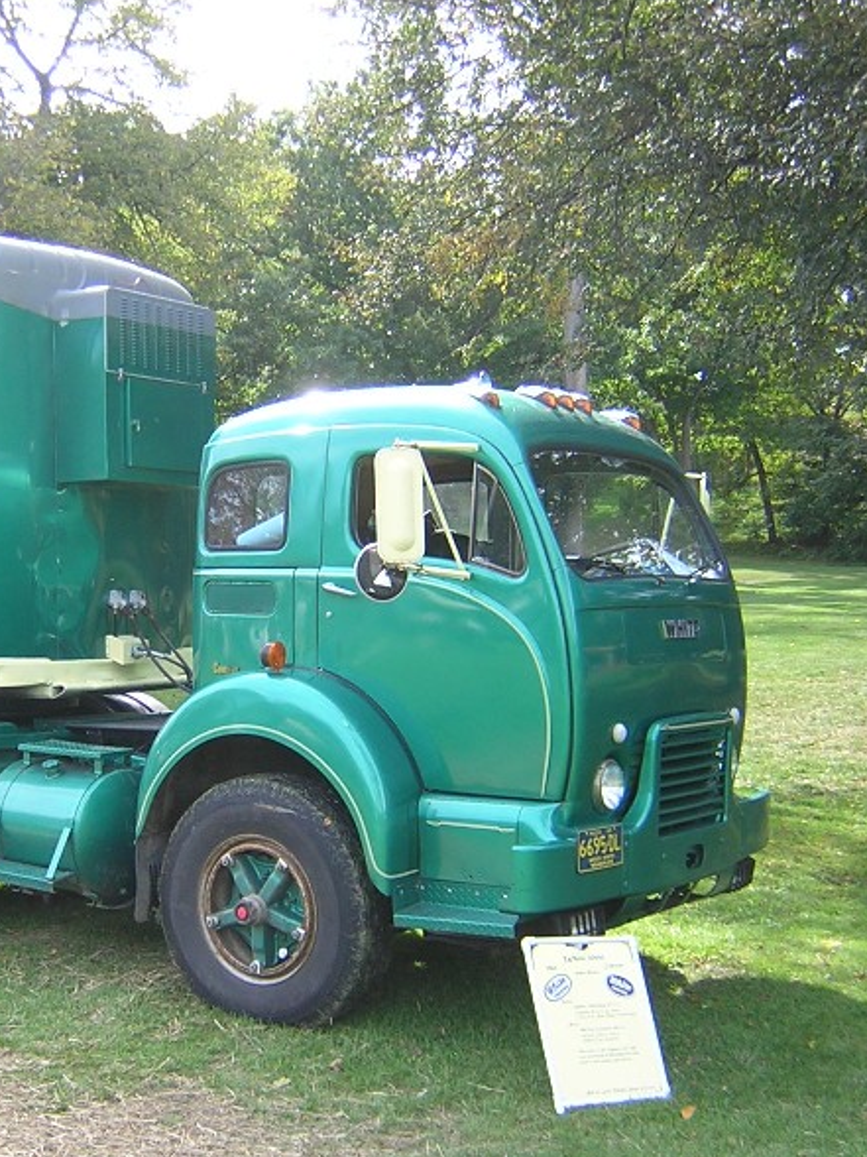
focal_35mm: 49
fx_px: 1636
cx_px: 224
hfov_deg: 29.2
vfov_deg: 38.9
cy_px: 577
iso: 100
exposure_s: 1/170
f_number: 2.6
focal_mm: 4.7
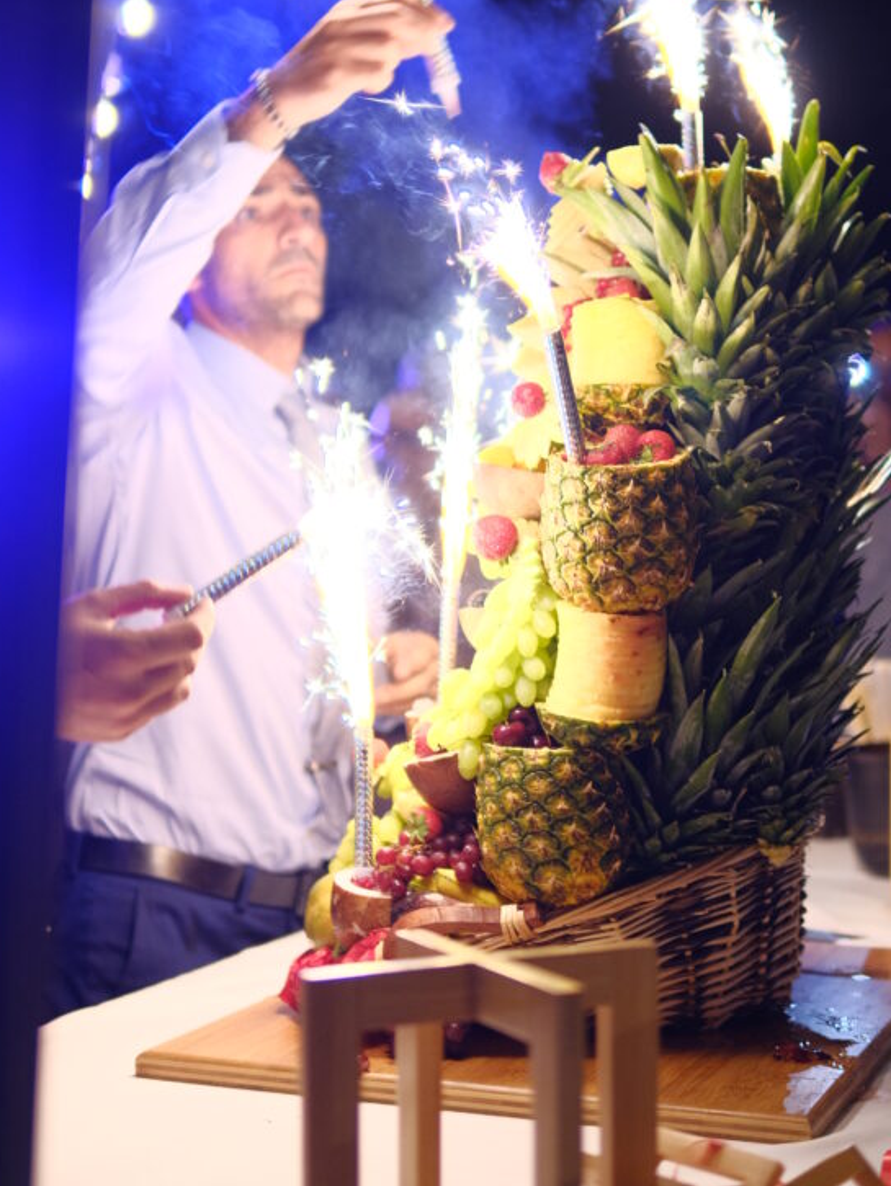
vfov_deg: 31.5
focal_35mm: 61
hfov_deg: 24.0
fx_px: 2092
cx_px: 534
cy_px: 454
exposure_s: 1/125
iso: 640
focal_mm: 30
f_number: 1.4
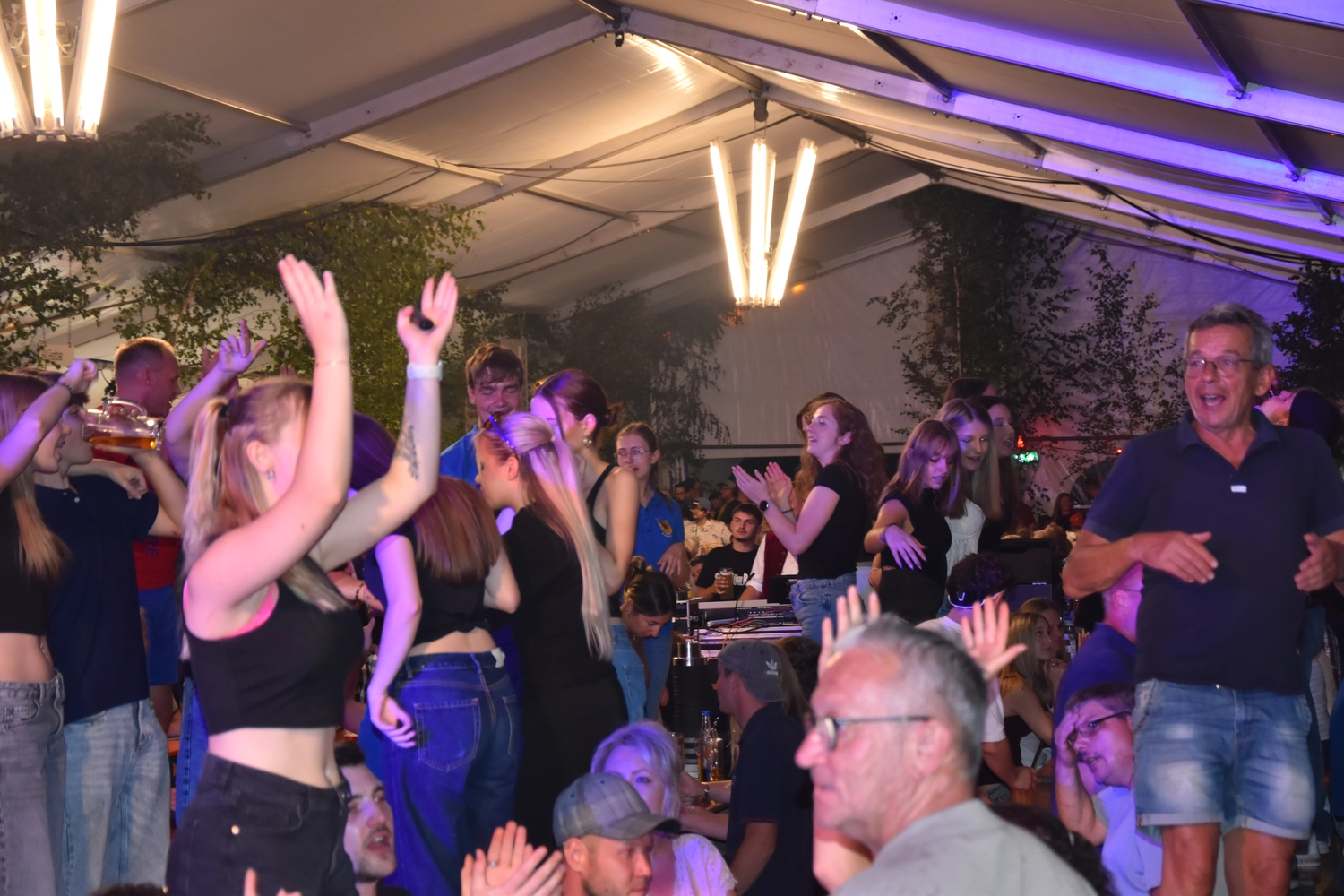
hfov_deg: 23.4
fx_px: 3248
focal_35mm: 87
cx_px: 672
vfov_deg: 15.7
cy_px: 448
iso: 800
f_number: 5
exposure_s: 1/80
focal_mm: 58
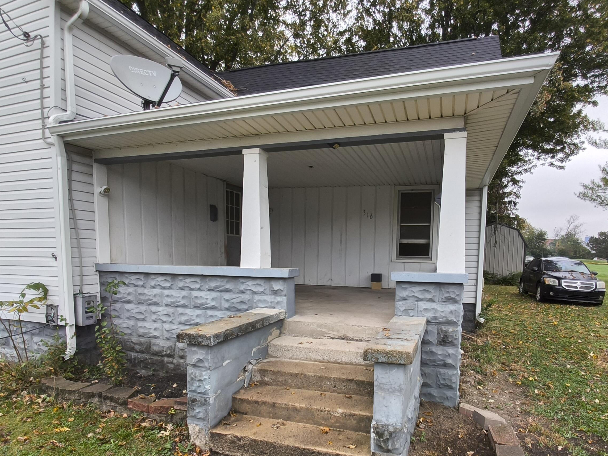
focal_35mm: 21
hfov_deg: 78.7
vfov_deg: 62.4
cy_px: 289
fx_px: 369
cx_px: 340
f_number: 2.2
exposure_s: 1/100
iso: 40
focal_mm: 1.46
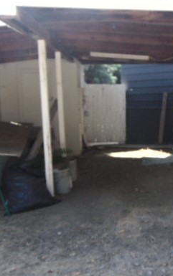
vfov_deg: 45.2
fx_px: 332
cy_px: 121
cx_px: 149
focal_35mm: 44
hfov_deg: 28.4
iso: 80
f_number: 3
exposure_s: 1/250
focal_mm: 4.5
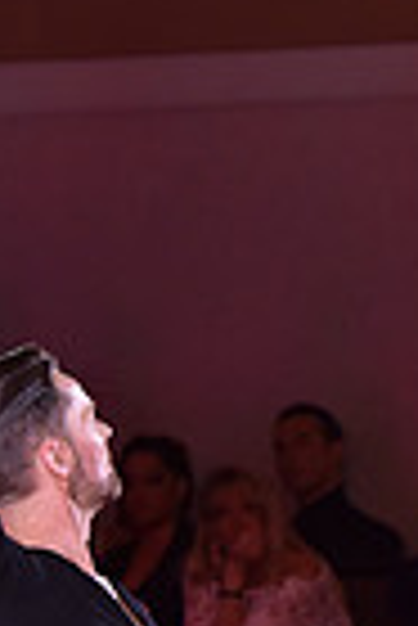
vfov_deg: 3.8
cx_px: 420
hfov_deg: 2.5
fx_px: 9416
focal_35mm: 542
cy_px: 806
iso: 1600
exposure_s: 1/250
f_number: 5
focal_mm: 130
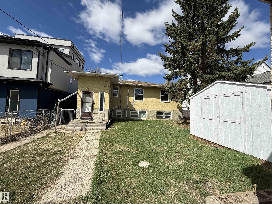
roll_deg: -2.4
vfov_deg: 85.7
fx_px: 110
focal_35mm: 14
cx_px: 136
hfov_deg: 102.1
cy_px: 102
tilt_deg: +3.0
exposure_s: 1/2506
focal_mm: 2.22
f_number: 2.2
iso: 50
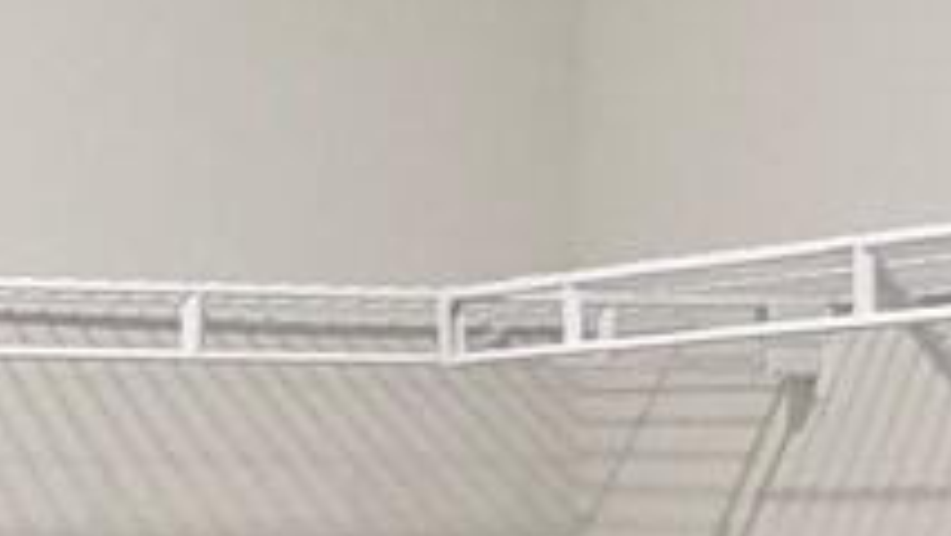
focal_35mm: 133
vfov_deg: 8.6
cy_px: 1094
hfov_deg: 16.1
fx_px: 3355
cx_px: 237
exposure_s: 1/60
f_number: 2.2
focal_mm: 2.2
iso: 320
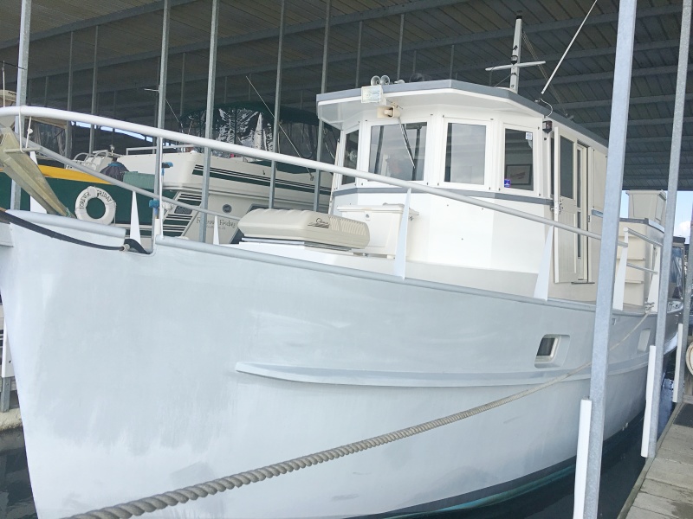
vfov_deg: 48.2
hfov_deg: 61.7
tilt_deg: -0.7
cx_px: 346
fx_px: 581
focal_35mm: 29
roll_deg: -4.5
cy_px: 260
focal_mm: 4.15
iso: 25
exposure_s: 1/527
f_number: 2.2
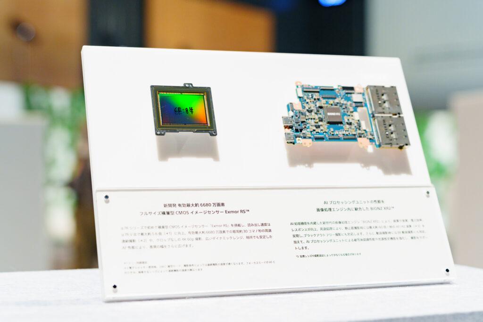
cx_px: 242
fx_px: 845
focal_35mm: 63
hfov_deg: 31.9
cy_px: 161
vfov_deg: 21.6
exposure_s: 1/60
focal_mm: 63
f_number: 4
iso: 800
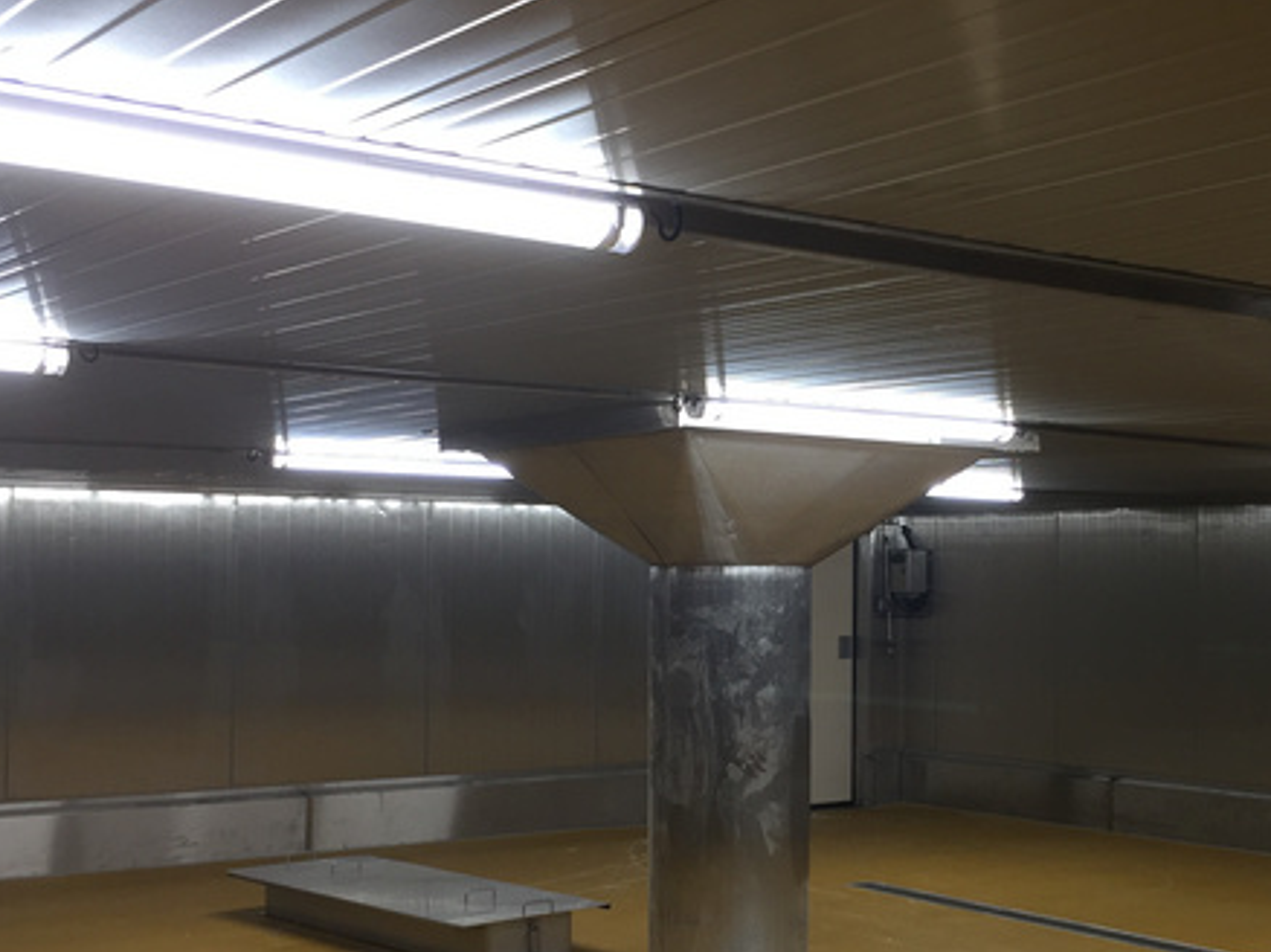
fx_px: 1945
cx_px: 859
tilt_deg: -0.4
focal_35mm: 53
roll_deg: -1.7
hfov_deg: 35.8
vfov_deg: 27.4
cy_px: 601
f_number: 2.2
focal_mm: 4.15
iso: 40
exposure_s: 1/50
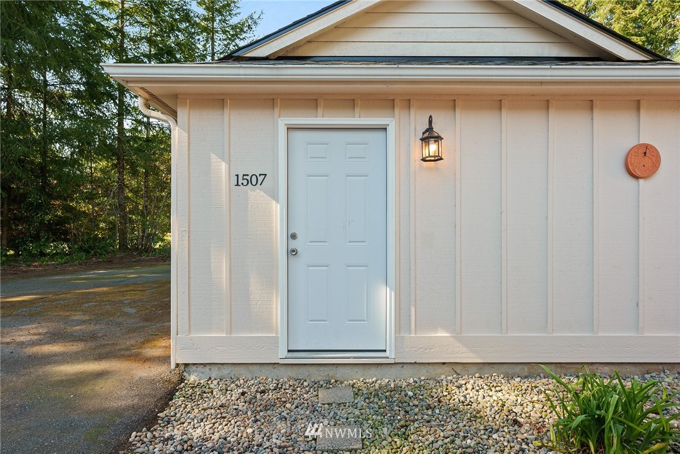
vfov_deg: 62.0
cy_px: 227
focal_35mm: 20
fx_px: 378
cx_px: 340
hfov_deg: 84.0
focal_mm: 20
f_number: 8
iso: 500
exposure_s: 1/60
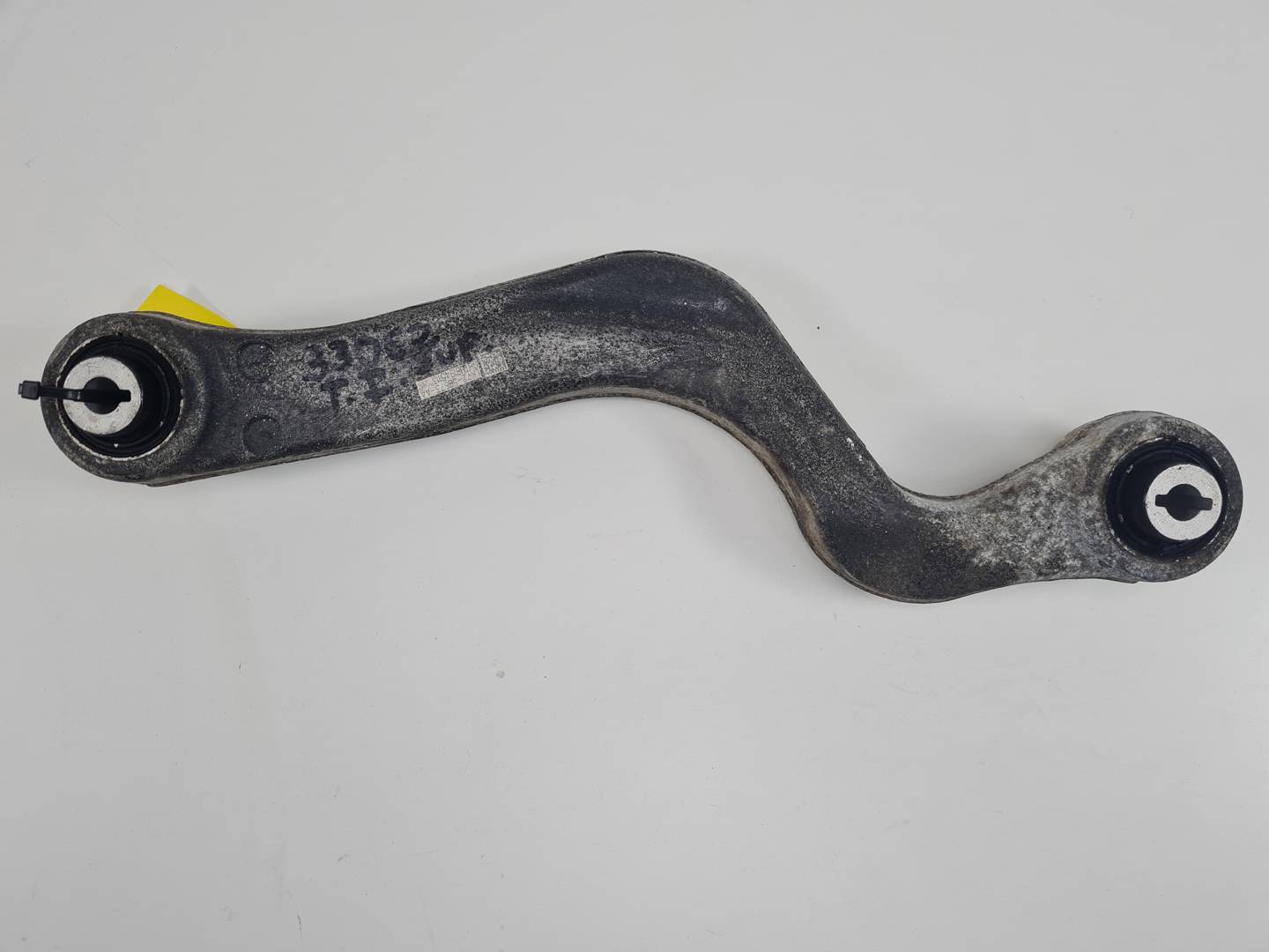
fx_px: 953
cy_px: 476
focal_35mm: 26
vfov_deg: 53.1
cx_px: 634
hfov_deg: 67.3
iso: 50
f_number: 1.8
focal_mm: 5.4
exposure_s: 1/339
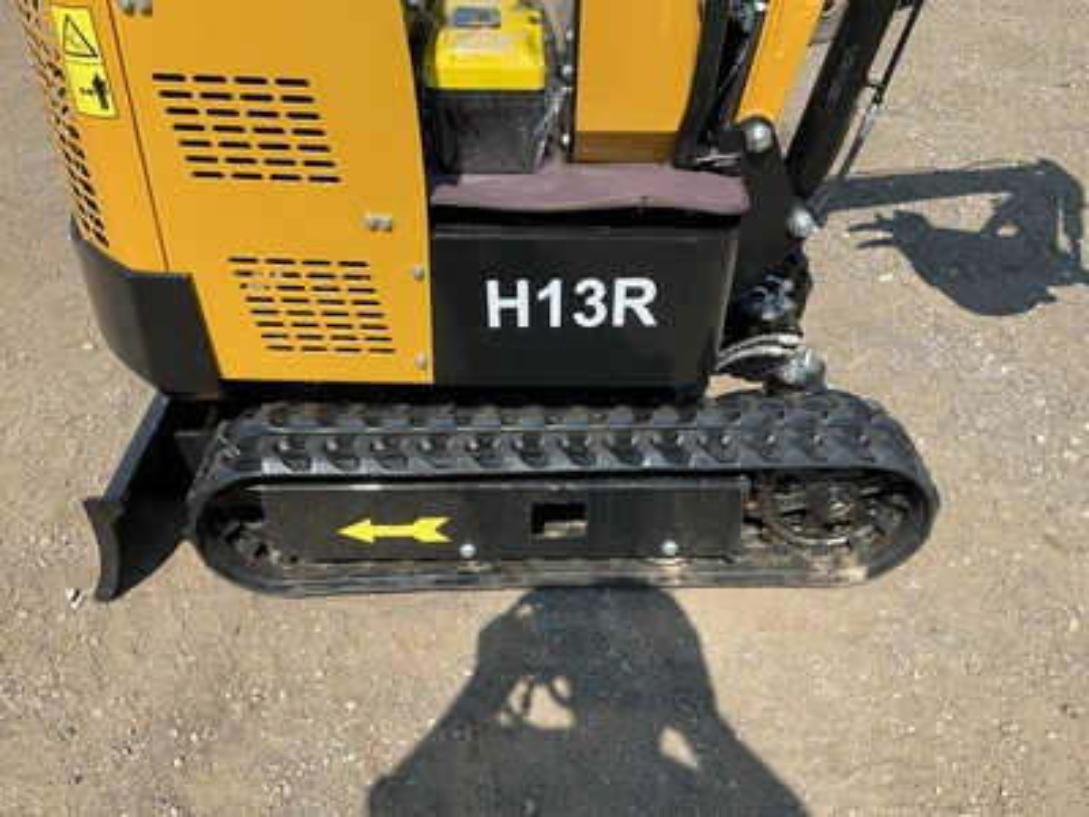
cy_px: 408
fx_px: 912
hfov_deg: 61.7
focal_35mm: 29
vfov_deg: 48.2
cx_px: 544
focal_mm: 3
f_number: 1.8
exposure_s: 1/1221
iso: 25
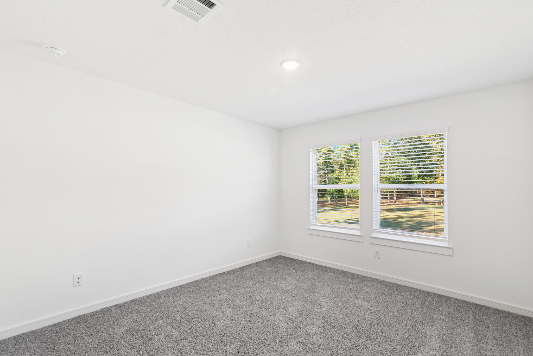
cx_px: 266
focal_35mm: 16
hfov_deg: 96.7
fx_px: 237
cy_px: 178
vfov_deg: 73.8
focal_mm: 16
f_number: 9
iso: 100
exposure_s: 1/6
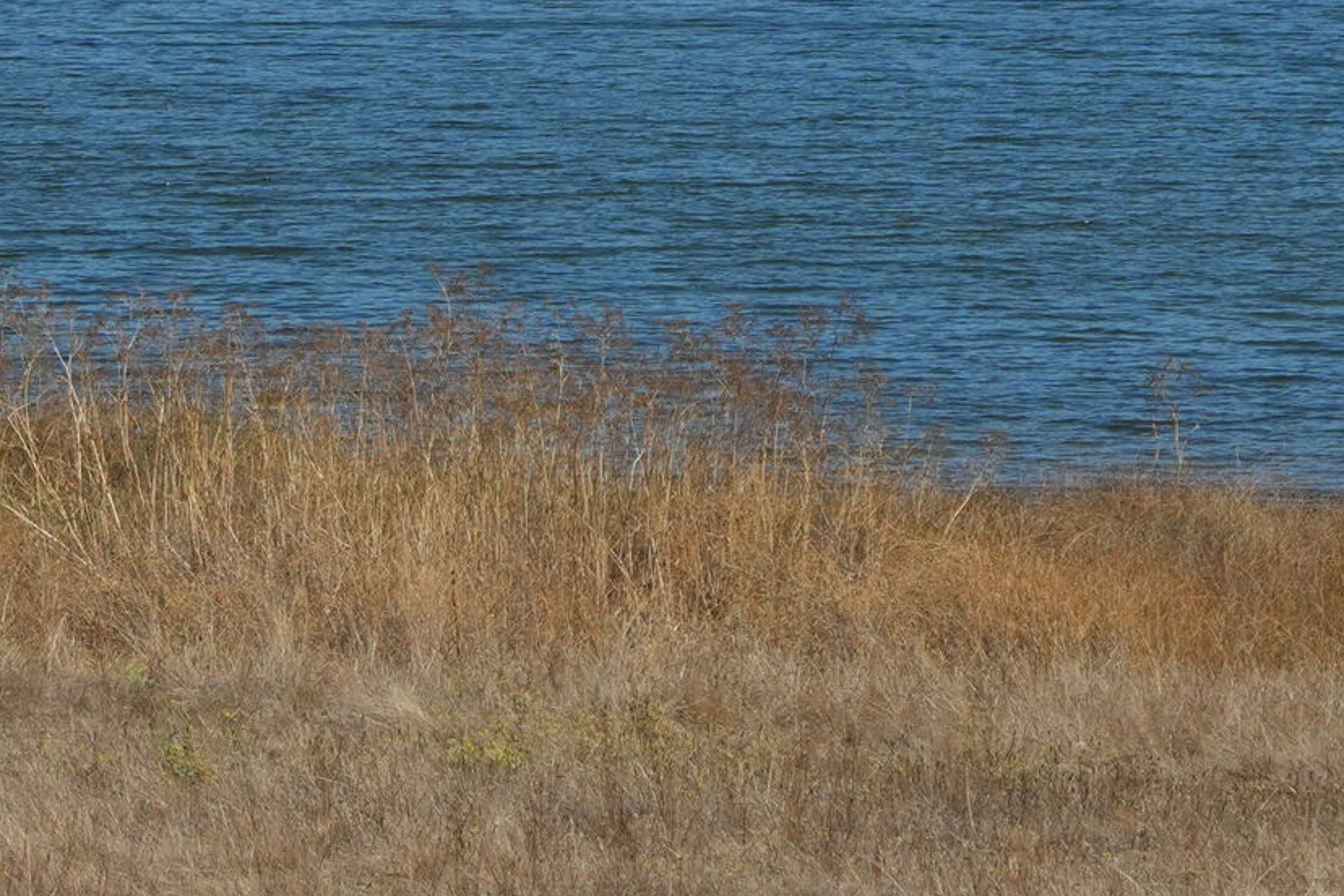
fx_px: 13439
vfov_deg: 3.8
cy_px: -511
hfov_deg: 5.7
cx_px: 756
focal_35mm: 360
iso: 320
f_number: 5
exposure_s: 1/2500
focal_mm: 69
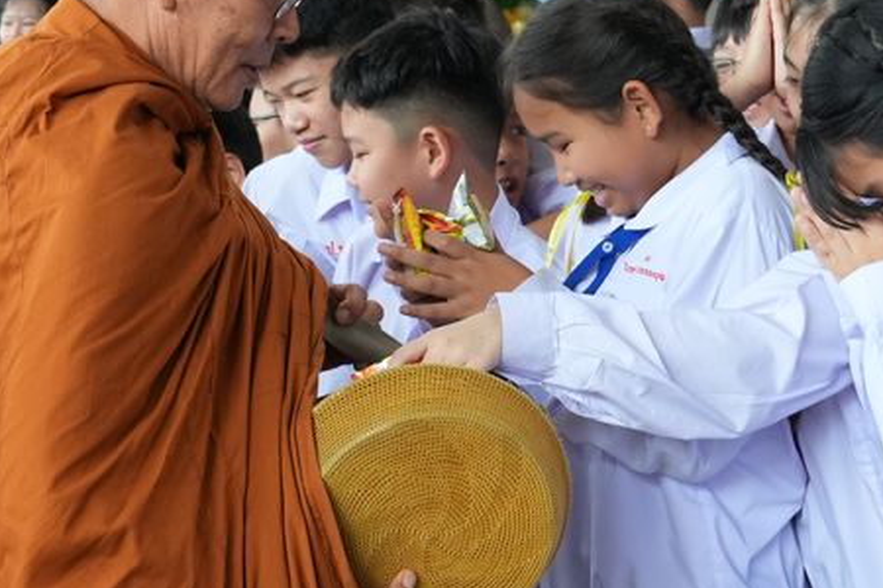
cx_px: 502
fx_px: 2701
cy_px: 342
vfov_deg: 12.4
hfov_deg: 18.6
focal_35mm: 110
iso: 1600
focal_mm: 33
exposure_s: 1/125
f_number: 5
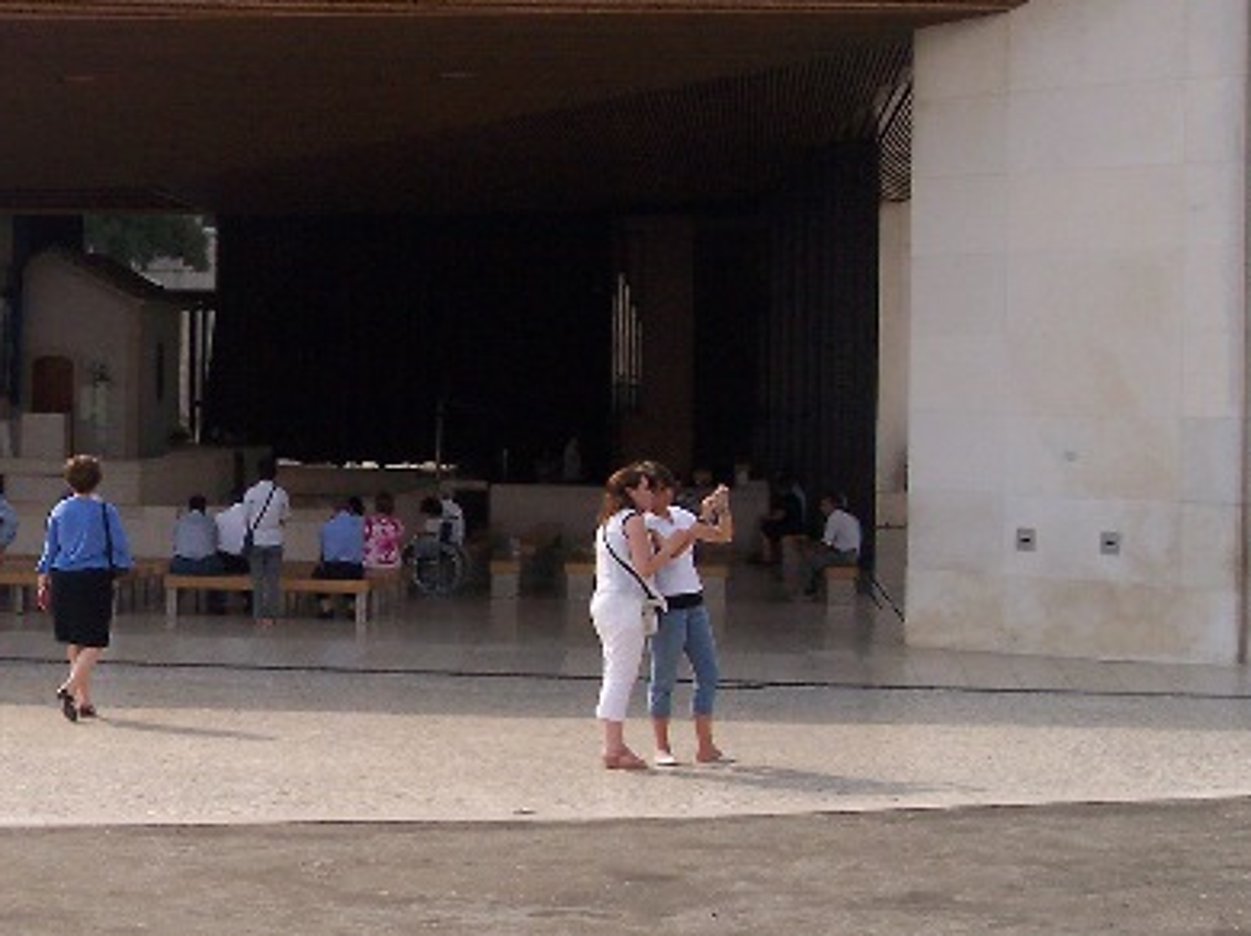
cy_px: 356
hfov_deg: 24.2
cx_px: 67
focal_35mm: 78
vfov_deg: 18.8
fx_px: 2817
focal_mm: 8
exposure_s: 1/500
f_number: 4.8
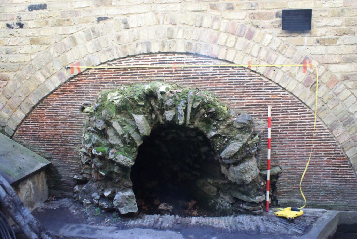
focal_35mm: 27
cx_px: 178
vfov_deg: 48.0
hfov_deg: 67.3
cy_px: 120
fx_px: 268
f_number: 7.1
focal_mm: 18
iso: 1600
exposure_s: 1/60
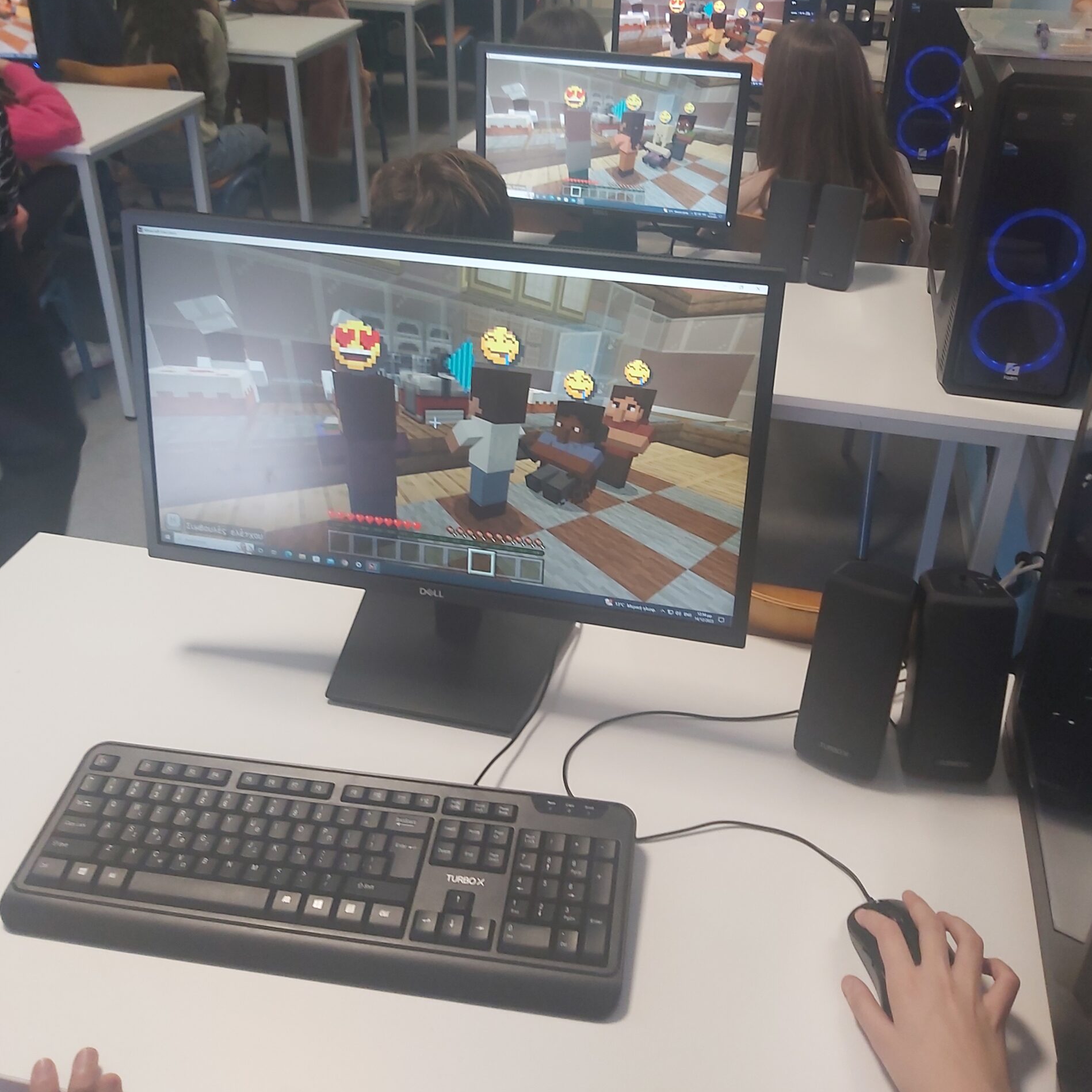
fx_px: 1106
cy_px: 379
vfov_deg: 51.7
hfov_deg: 52.5
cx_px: 543
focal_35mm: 31
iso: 200
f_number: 1.7
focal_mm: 3.92
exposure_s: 1/50
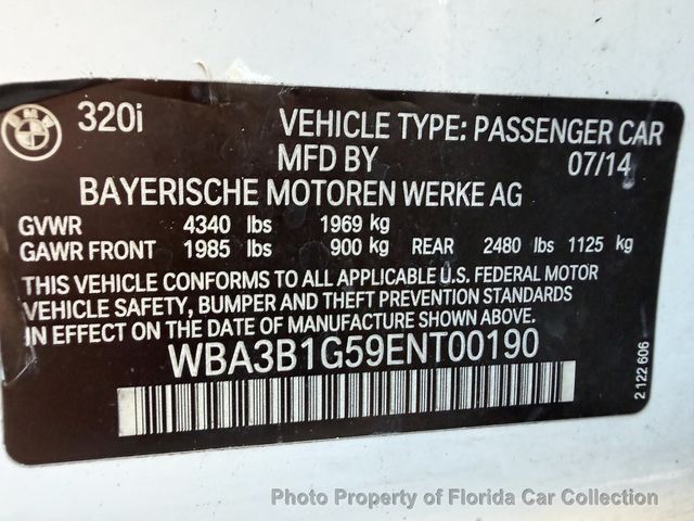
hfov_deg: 69.4
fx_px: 501
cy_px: 260
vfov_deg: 54.9
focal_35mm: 25
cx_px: 347
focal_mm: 2.22
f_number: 2.2
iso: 320
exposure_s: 1/61
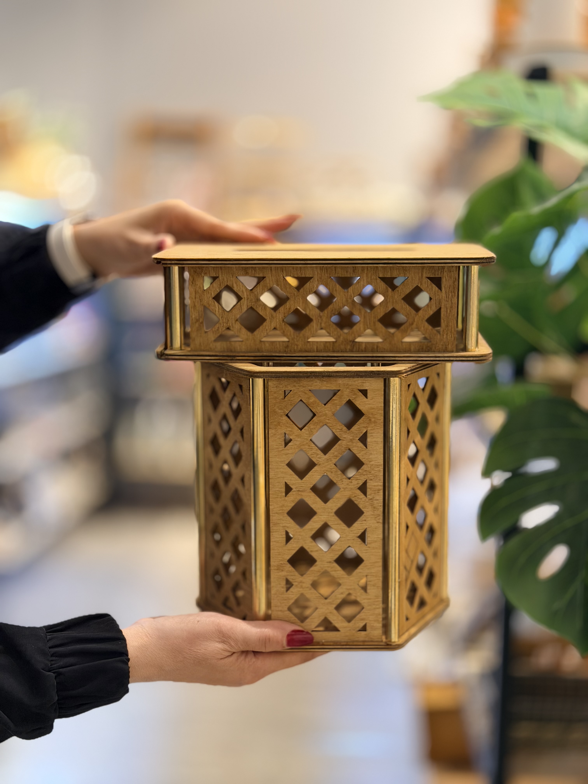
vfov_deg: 39.7
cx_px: 294
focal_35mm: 48
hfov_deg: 30.3
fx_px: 1087
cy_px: 392
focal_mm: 6.76
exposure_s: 1/100
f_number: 1.78
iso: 125
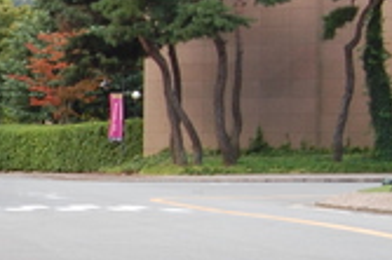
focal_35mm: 263
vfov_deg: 5.2
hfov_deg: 7.5
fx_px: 2861
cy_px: 278
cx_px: -419
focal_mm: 42
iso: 400
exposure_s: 1/100
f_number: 9
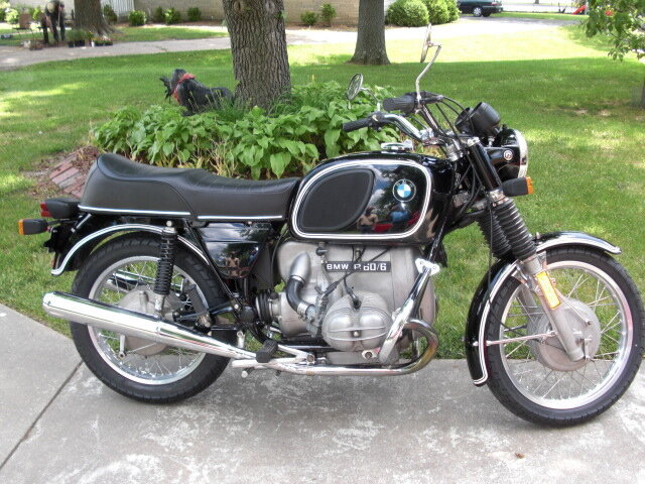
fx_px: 671
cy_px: 242
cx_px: 322
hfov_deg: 51.4
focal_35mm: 36
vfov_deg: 39.7
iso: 50
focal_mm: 6.3
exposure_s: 1/100
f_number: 2.8
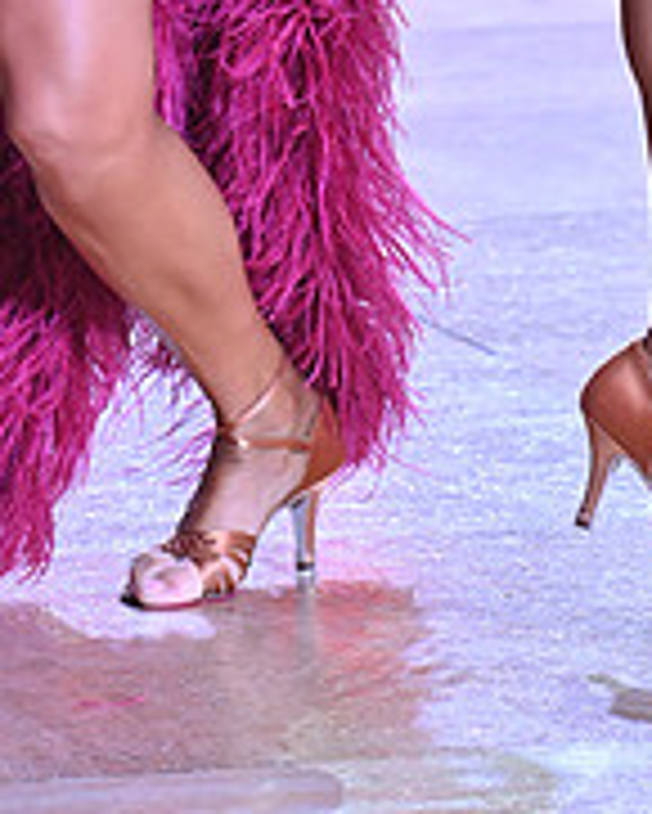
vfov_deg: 4.3
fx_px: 10869
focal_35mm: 451
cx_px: 474
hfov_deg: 3.4
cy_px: -472
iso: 4000
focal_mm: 150
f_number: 7.1
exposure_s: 1/400
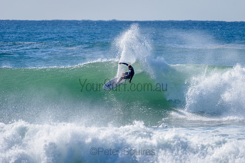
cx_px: 124
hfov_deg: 4.0
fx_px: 3475
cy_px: 82
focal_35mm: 511
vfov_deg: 2.7
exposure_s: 1/2000
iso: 160
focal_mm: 500
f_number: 5.6
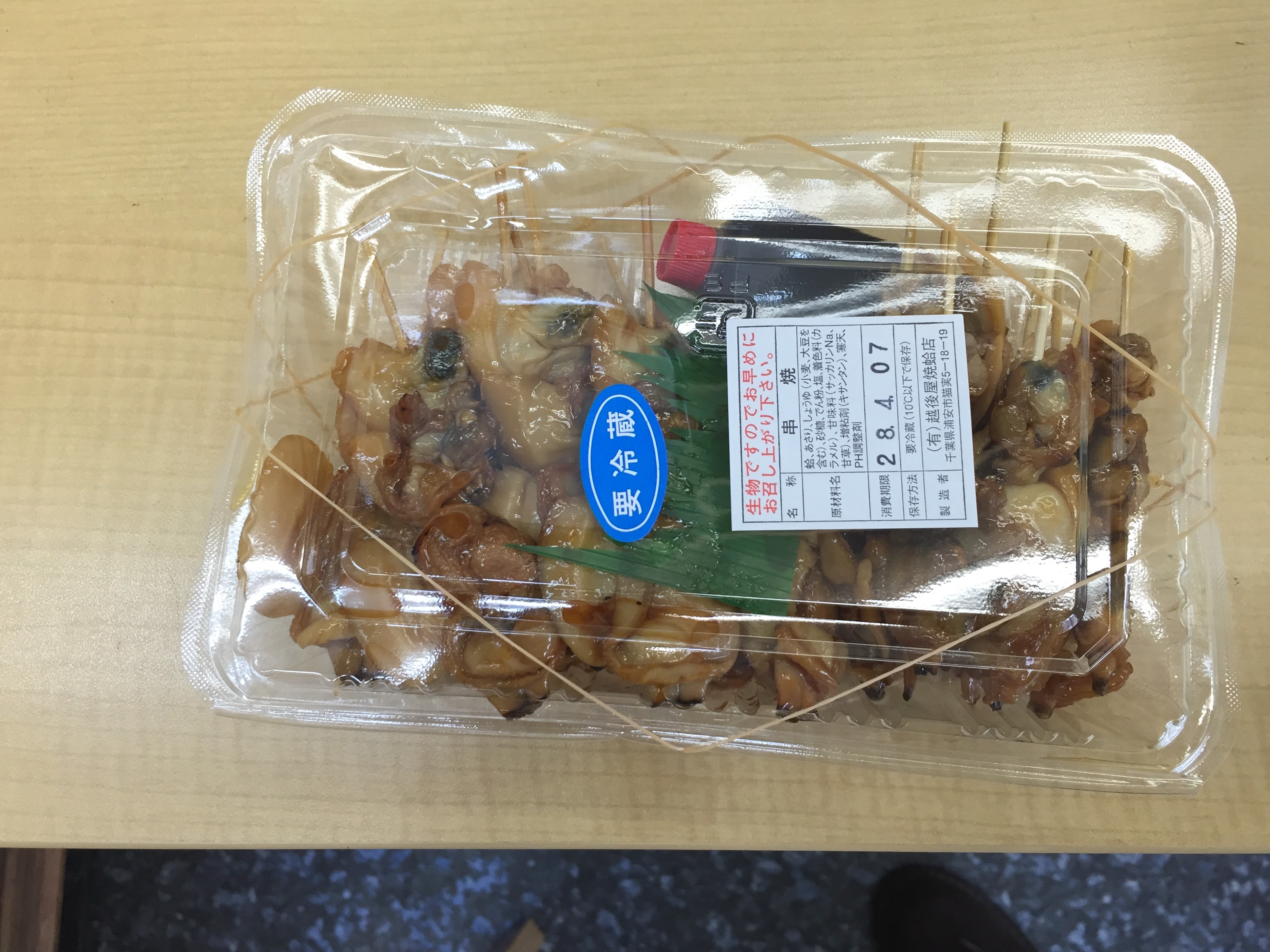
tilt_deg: -81.9
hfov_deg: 60.0
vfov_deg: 46.8
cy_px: 478
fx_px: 1101
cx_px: 640
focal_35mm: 30
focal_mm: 4.15
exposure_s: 1/33
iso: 40
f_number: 2.2
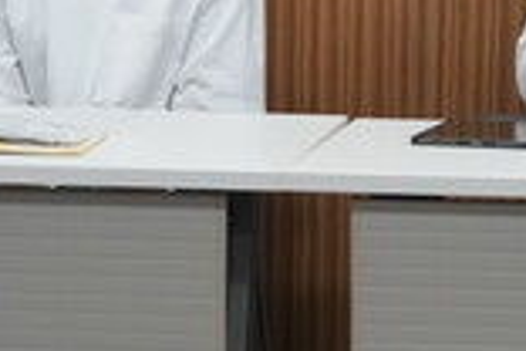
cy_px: 32
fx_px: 4325
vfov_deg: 4.6
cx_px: 185
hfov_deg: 7.0
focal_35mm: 296
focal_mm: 48
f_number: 5.6
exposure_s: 1/160
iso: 1600
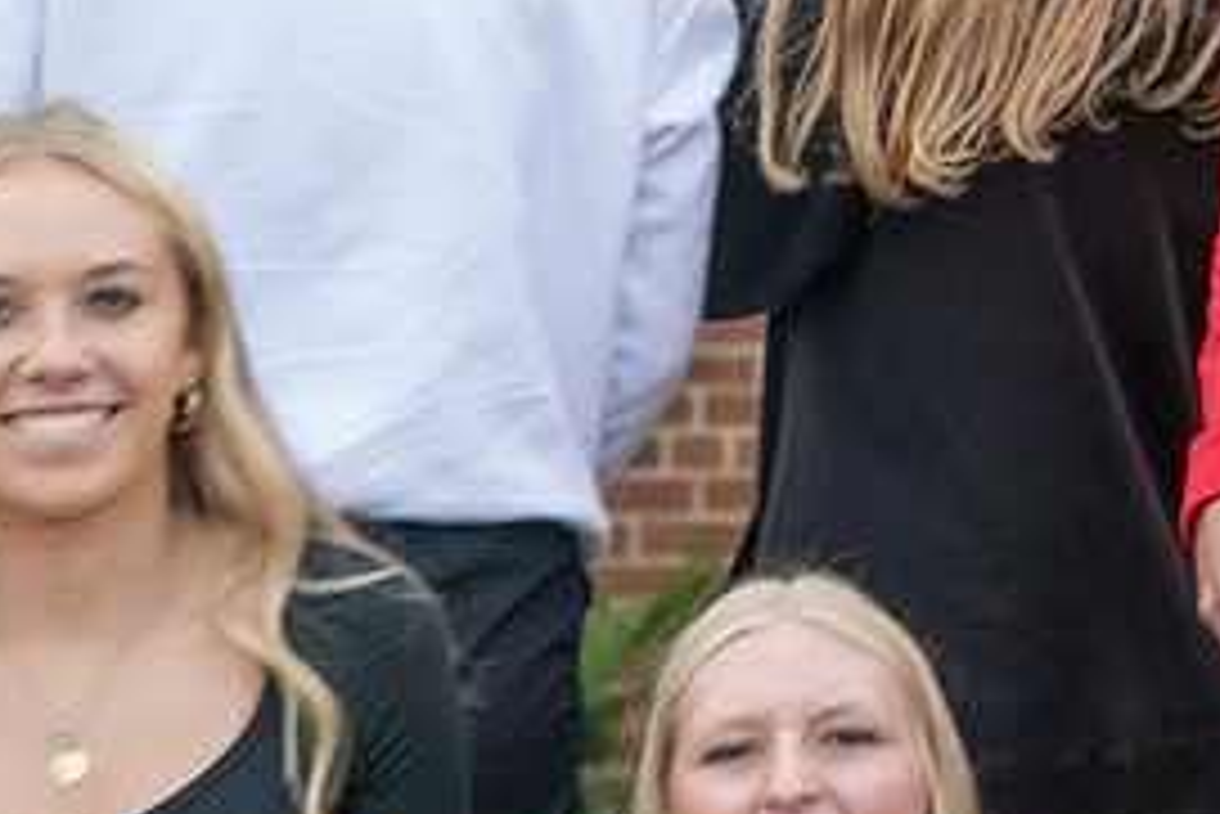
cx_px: 990
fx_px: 11630
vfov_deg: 4.0
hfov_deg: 6.0
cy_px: 25
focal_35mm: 343
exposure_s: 1/320
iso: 3200
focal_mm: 160
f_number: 11
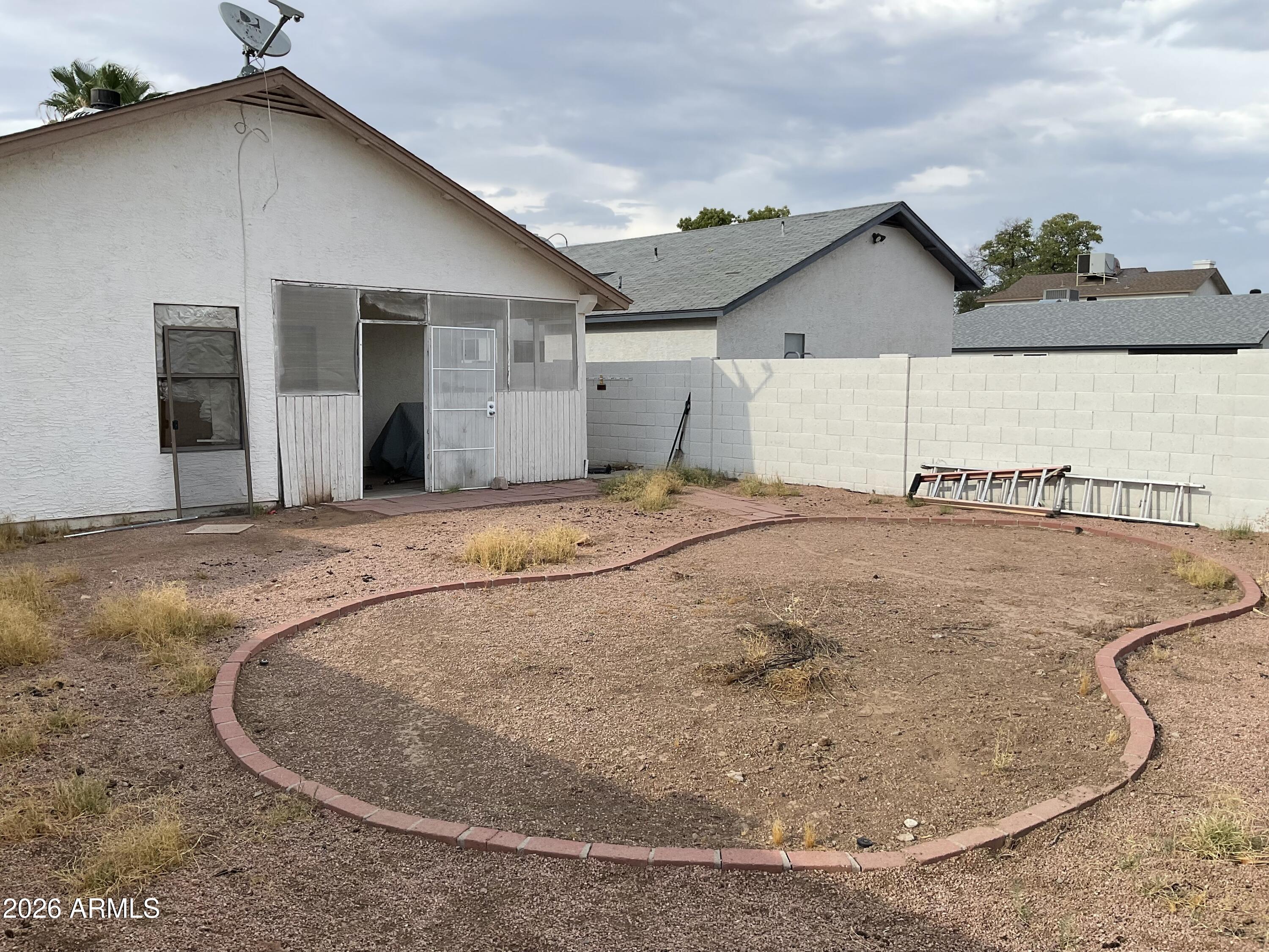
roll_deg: -0.4
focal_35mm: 29
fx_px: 1063
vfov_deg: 48.2
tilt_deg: -7.8
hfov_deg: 61.7
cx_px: 634
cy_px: 476
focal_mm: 3
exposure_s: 1/1848
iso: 16
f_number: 1.8
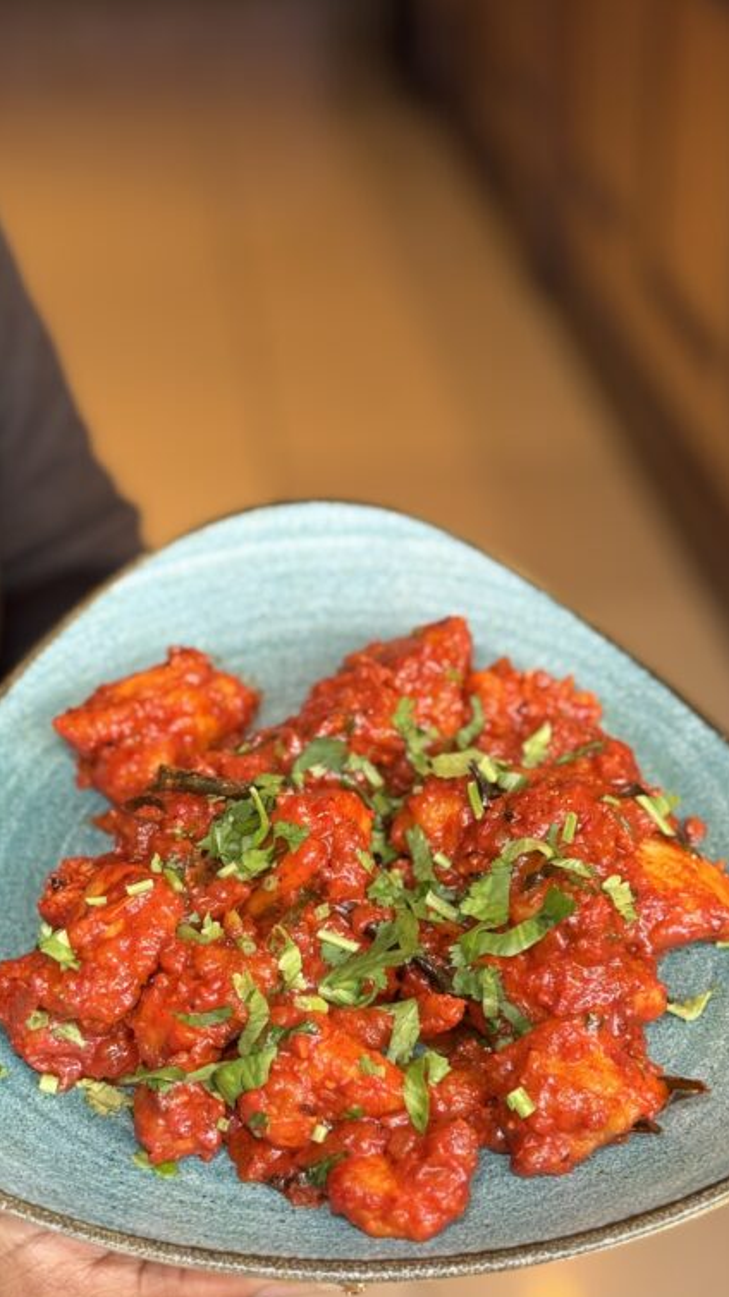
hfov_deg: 17.0
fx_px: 2440
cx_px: 299
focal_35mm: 71
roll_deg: -0.3
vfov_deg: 29.7
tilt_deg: -26.8
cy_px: 769
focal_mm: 6.76
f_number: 1.78
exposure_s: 1/50
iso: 80
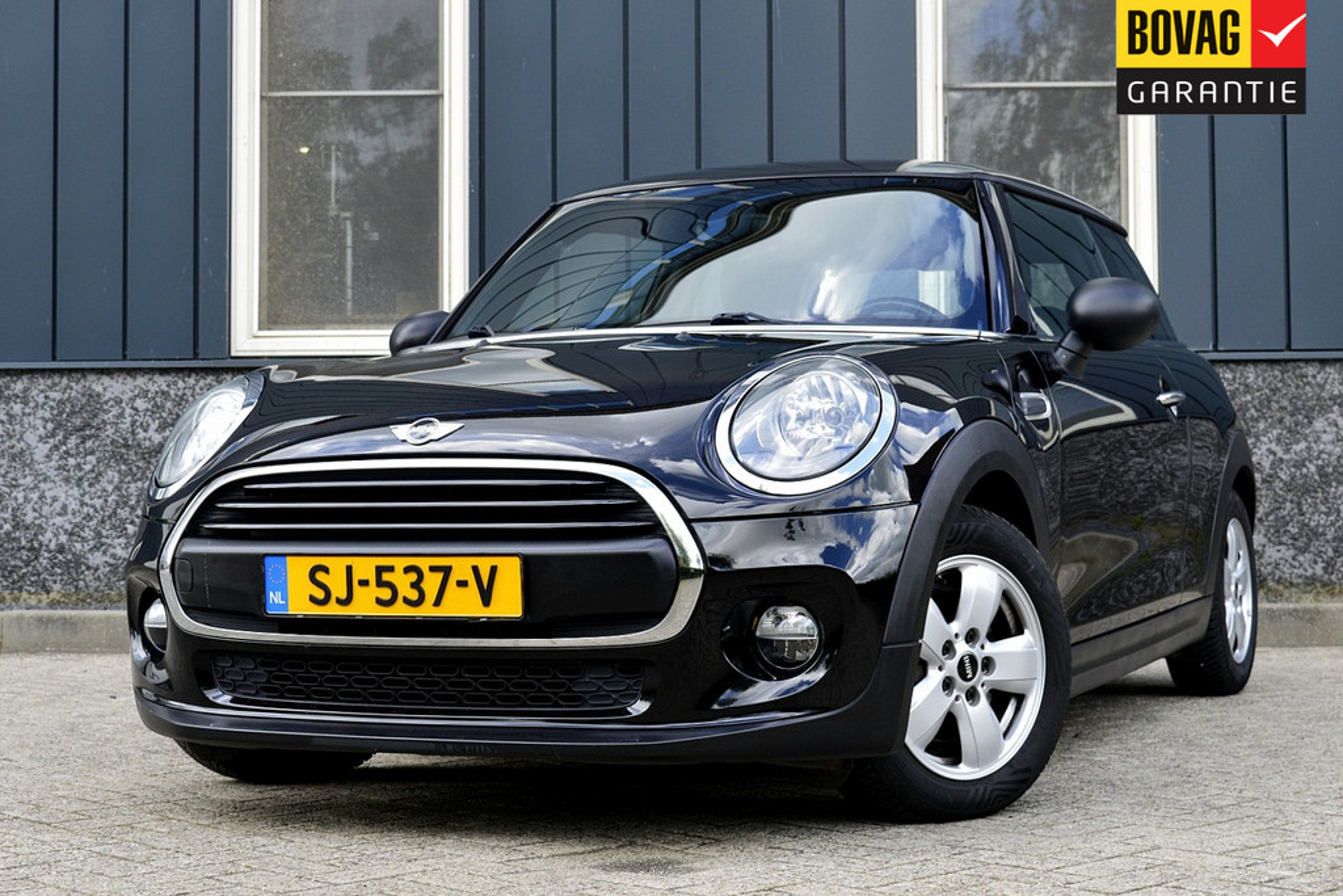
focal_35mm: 60
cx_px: 672
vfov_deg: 22.6
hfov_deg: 33.4
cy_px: 448
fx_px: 2238
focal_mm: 40
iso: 400
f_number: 9
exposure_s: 1/160
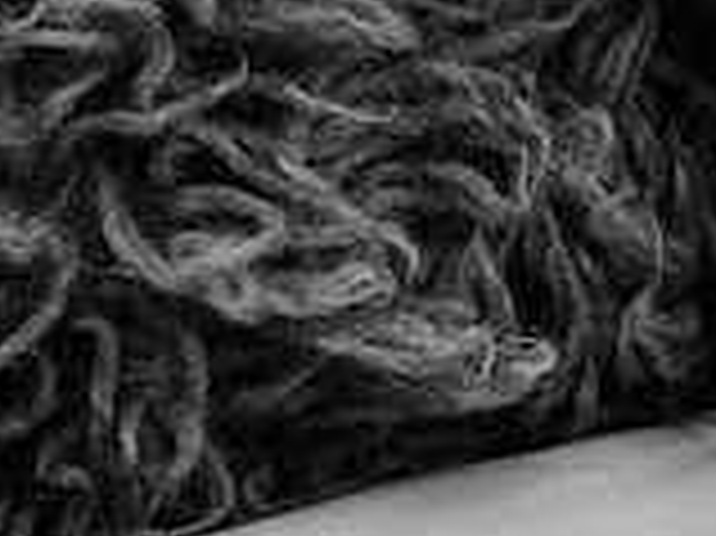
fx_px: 4423
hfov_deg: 8.9
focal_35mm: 214
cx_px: 1261
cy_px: 104
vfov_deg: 6.9
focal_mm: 50
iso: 200
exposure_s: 1/200
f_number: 1.8
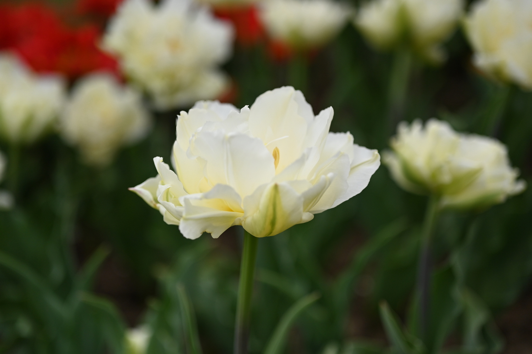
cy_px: 177
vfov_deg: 27.0
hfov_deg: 39.6
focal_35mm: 50
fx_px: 738
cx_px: 266
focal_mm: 50
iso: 640
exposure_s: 1/8000
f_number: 3.5
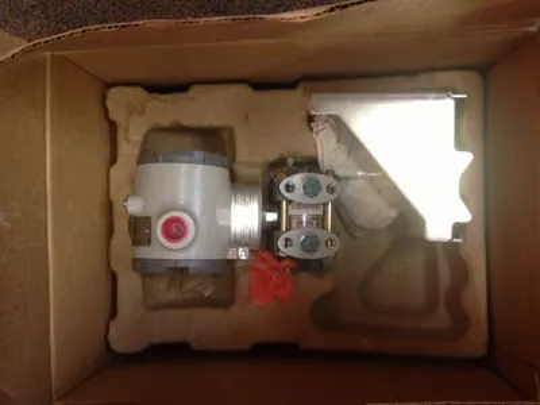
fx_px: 546
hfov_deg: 52.6
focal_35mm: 35
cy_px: 202
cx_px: 270
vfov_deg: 40.7
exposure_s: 1/20
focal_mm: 4.28
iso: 125
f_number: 2.4
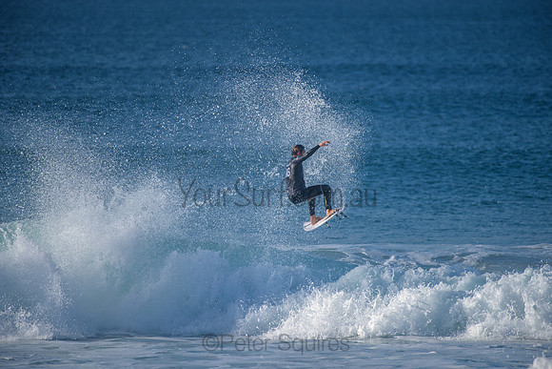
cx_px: 276
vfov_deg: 2.7
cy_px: 184
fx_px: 7896
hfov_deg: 4.0
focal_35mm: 515
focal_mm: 500
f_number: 5.6
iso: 220
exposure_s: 1/2000
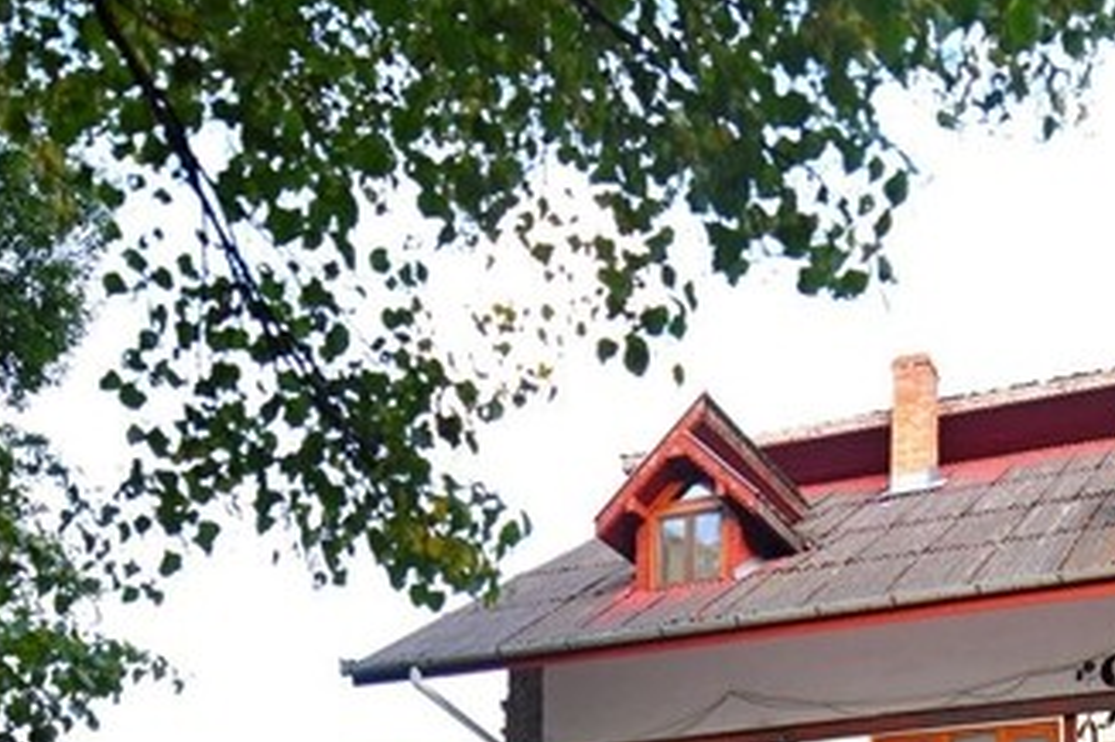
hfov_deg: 43.2
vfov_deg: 24.5
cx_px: 831
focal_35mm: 44
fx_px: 1362
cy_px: 1079
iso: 200
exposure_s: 1/200
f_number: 2.8
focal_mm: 14
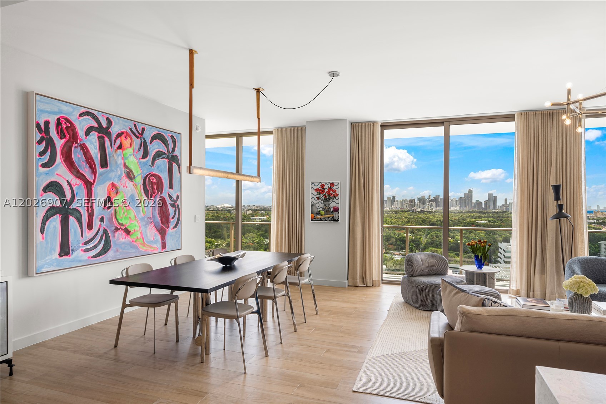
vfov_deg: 57.2
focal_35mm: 22
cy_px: 202
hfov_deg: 78.6
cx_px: 303
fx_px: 370
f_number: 9
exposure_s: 1/20
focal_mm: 22
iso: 200
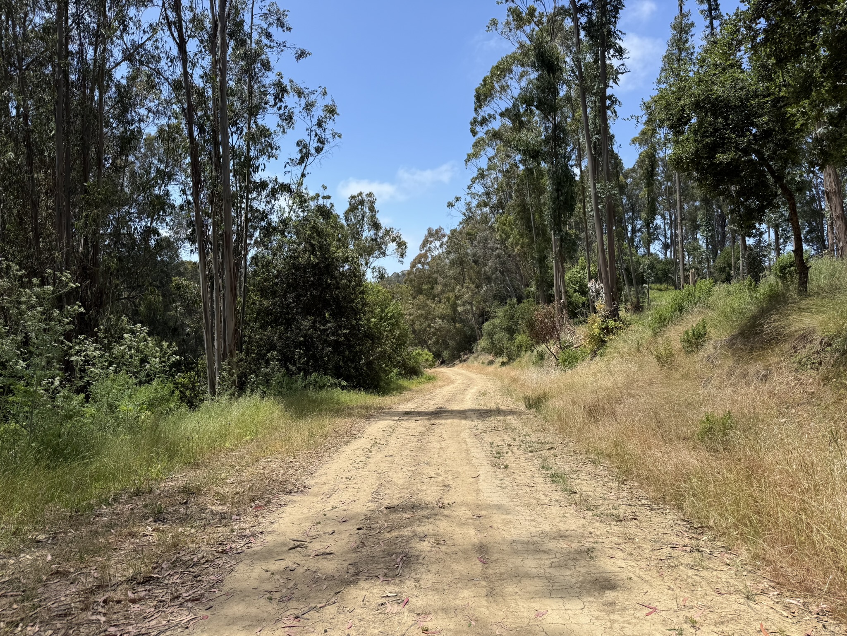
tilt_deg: -0.4
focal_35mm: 24
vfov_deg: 56.8
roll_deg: +0.2
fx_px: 587
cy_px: 318
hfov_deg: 71.6
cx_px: 424
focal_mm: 6.76
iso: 80
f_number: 1.78
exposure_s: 1/3021
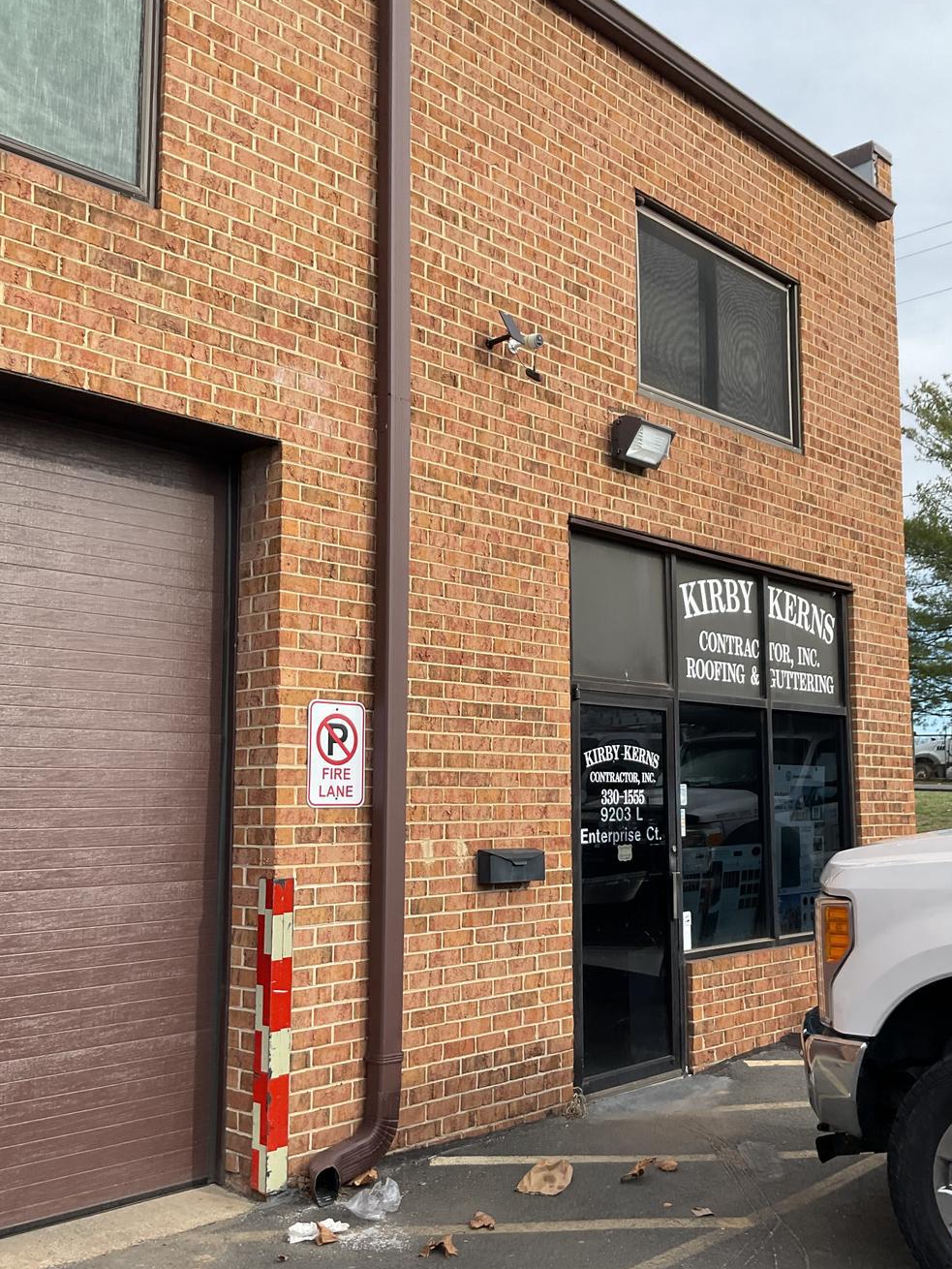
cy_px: 670
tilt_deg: +10.2
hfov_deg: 41.8
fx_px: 1246
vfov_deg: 53.9
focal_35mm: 34
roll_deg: +0.1
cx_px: 527
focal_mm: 3
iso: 16
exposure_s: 1/674
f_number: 1.8
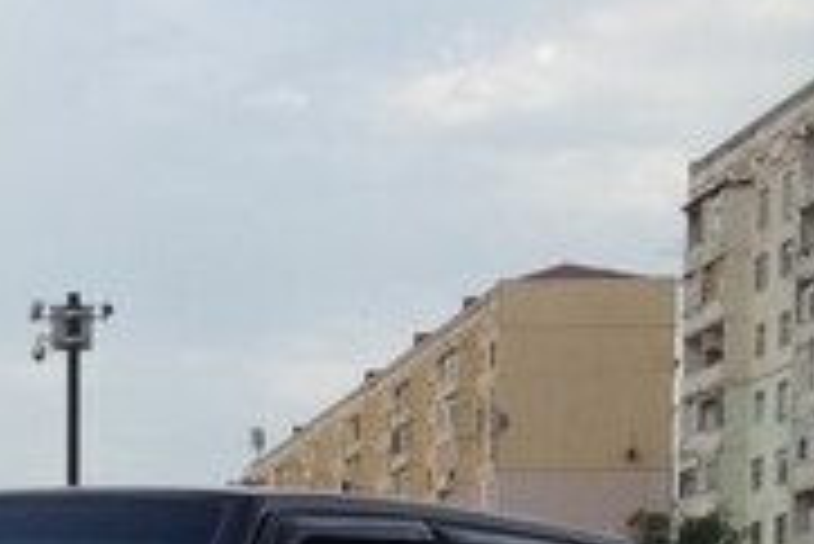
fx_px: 2829
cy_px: 843
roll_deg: -1.9
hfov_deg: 15.6
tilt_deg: -0.6
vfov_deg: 10.6
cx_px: -252
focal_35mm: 125
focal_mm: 4.12
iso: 50
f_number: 2.4
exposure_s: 1/704
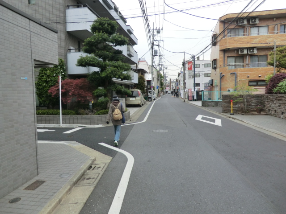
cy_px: 107
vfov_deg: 56.8
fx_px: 198
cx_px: 143
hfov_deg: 71.6
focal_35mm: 24
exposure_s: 1/250
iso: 80
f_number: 3.2
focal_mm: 4.3
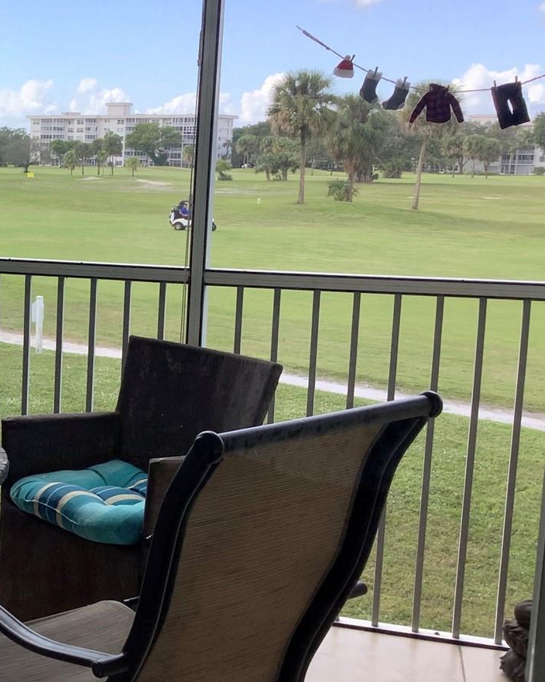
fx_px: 1109
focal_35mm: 55
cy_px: 305
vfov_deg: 34.1
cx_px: -65
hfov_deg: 25.5
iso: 25
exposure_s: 1/125
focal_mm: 3.3
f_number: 2.4
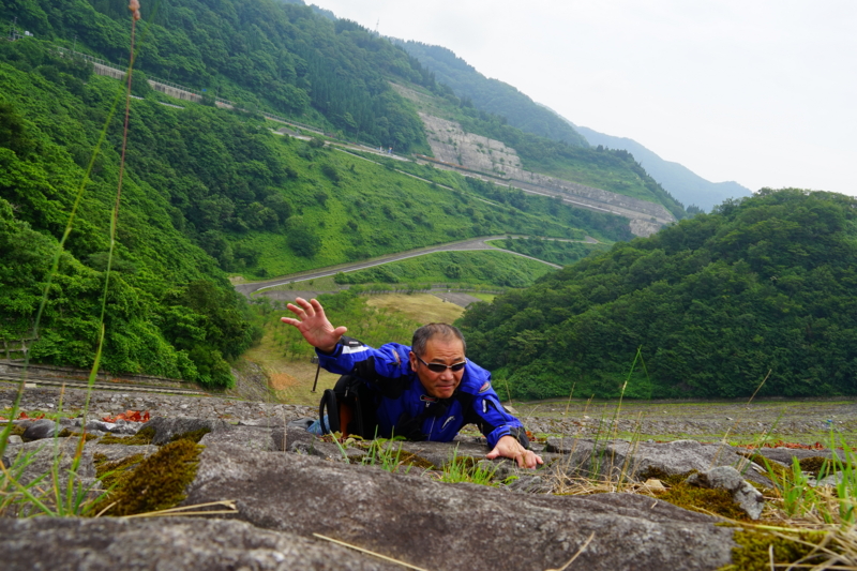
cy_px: 286
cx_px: 428
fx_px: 643
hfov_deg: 67.4
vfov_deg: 47.9
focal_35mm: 27
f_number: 9
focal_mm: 18
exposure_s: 1/125
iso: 100
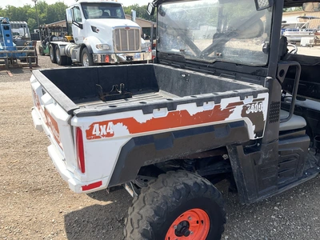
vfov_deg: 48.2
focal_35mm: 29
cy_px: 120
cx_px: 160
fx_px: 268
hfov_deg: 61.7
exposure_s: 1/606
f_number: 1.8
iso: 25
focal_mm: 3
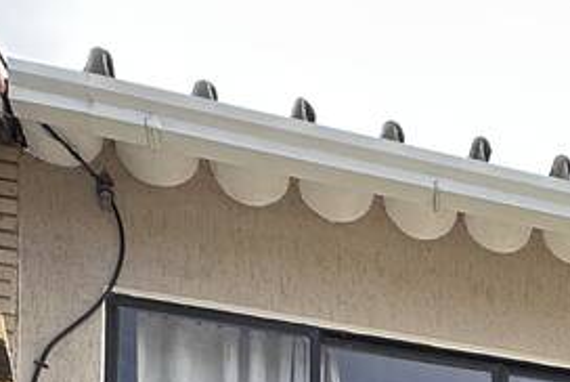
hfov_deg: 23.9
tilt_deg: +4.4
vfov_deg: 13.2
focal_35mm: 77
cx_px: 687
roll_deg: +1.1
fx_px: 1220
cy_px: 924
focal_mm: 2.22
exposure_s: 1/296
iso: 40
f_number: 2.2
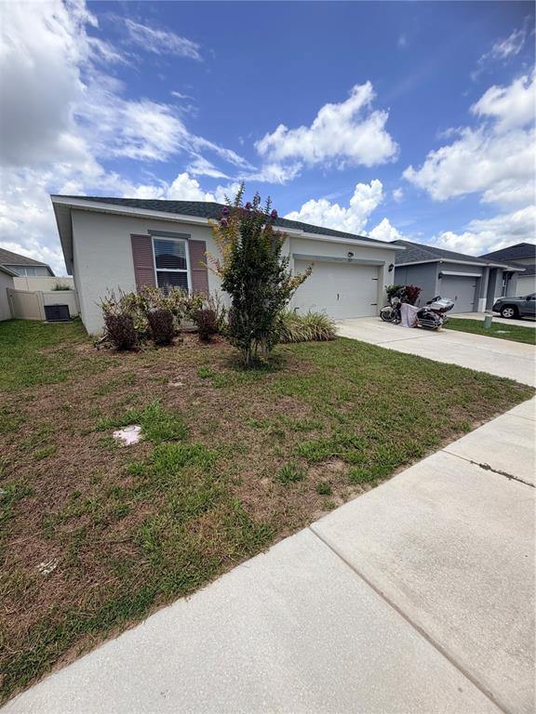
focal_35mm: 14
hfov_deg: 85.7
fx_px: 289
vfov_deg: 102.1
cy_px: 357
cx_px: 268
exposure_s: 1/942
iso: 20
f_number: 2.2
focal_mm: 2.22
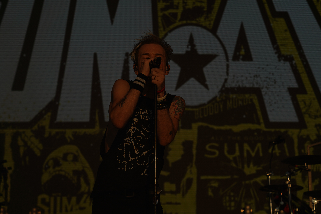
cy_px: 107
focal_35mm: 105
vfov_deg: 13.0
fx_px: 936
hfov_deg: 19.5
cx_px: 160
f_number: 8
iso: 100
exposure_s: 1/1250
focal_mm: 105
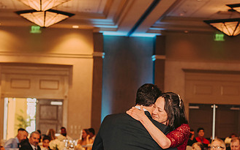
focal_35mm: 90
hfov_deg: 23.0
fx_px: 589
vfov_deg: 14.4
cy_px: 120
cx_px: 135
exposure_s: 1/125
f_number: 2.5
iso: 800
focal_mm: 50
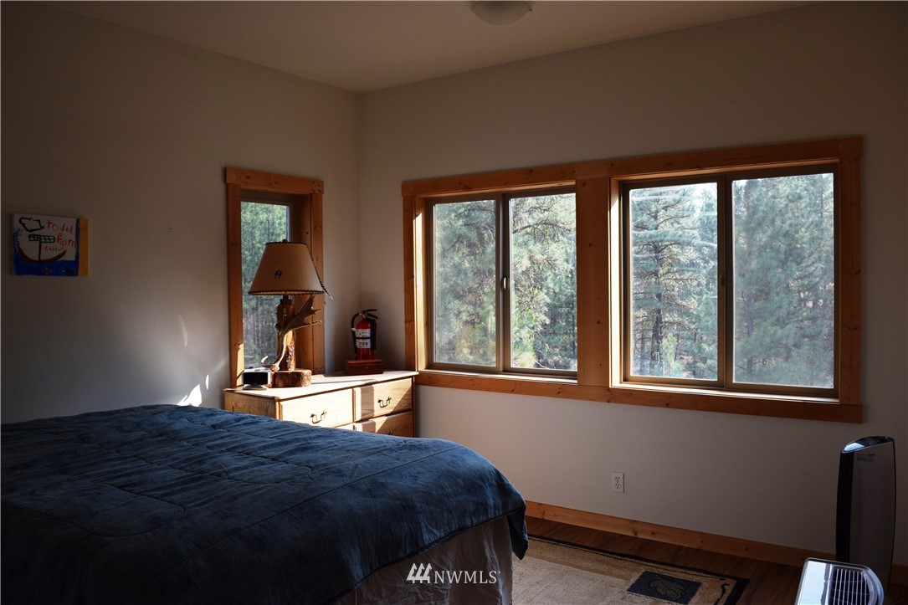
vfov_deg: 47.9
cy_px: 302
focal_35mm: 27
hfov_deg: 67.4
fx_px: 681
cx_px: 454
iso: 400
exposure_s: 1/200
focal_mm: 18
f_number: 7.1
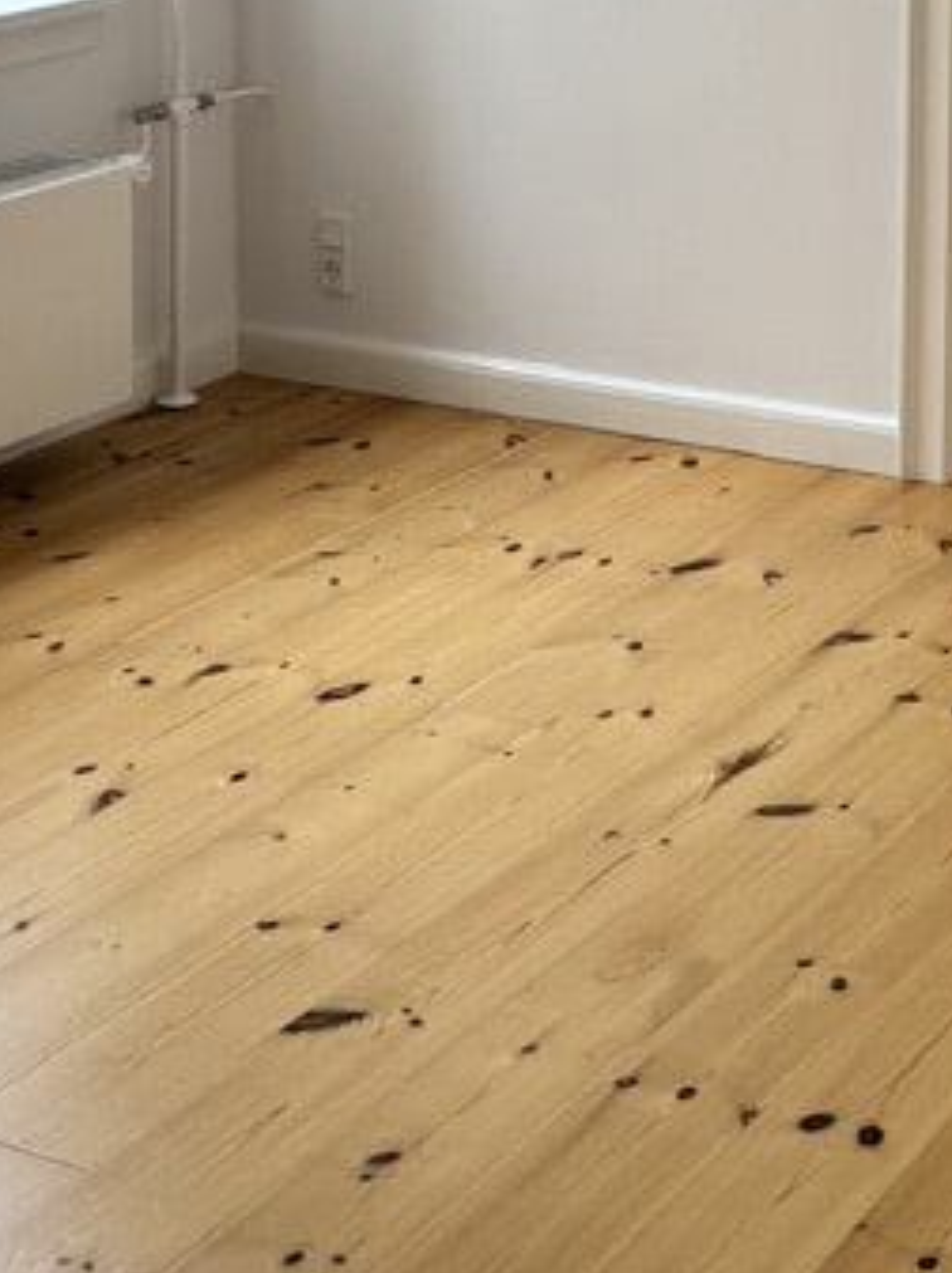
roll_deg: -1.3
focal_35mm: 73
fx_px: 2682
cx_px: 1247
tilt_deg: -3.9
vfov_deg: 24.1
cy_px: -291
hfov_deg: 18.7
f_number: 1.78
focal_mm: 6.76
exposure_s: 1/121
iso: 64
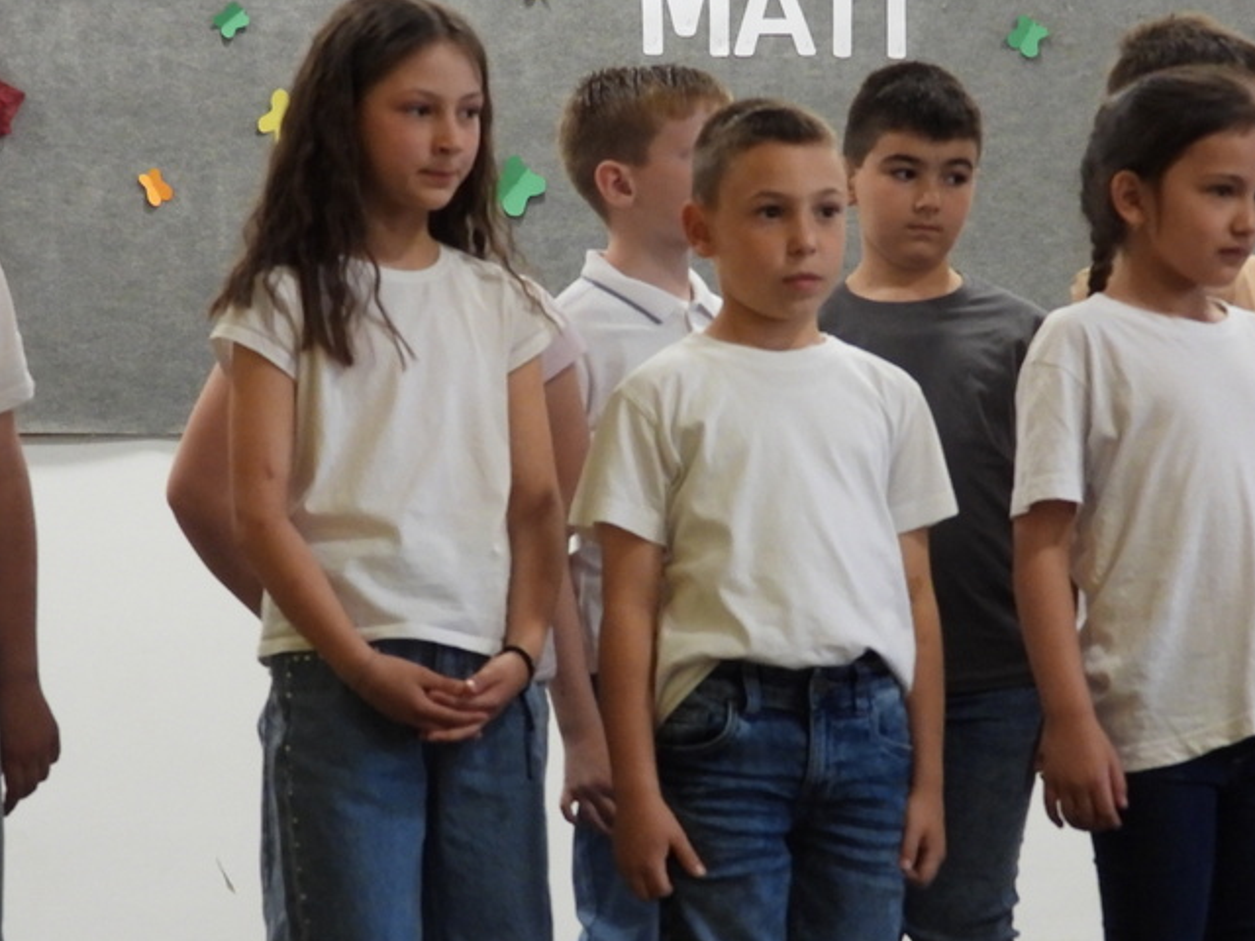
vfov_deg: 9.9
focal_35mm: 150
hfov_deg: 13.2
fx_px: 5438
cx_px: 578
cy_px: 514
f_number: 3.5
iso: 400
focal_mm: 14.4
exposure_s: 1/30
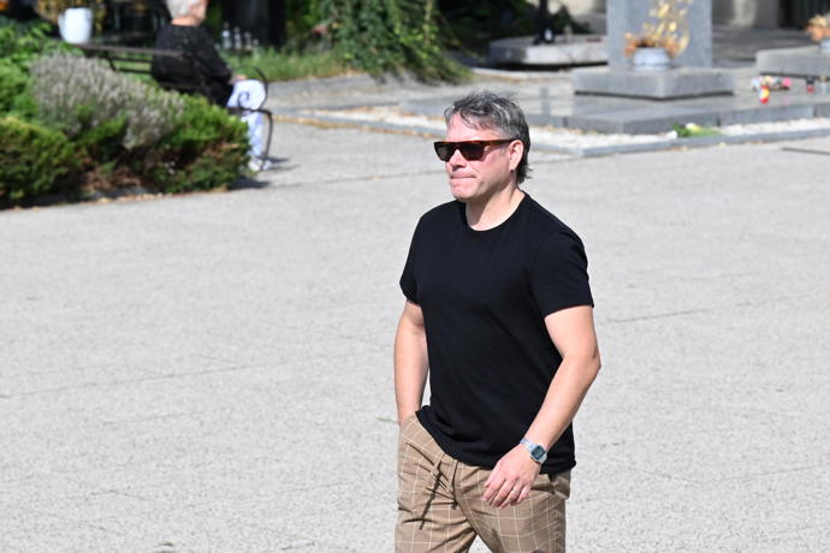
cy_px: 276
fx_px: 3619
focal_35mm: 157
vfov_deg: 8.7
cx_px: 415
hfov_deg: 13.1
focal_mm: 105
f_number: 5.6
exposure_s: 1/3200
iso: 800
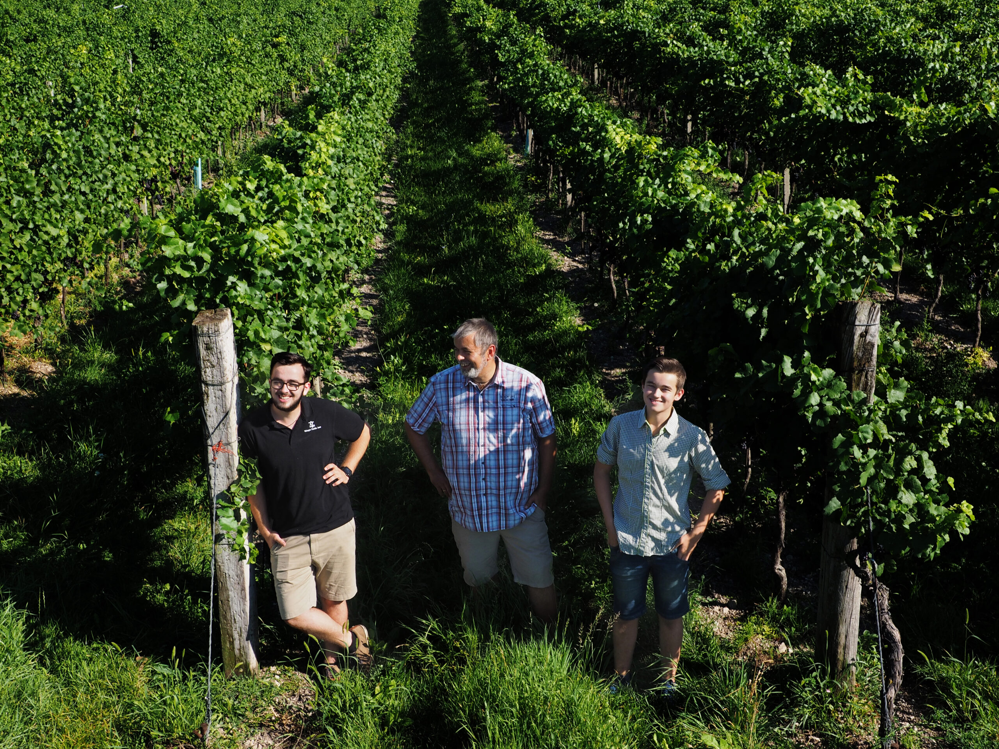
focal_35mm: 44
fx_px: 1270
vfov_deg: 32.9
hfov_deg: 42.9
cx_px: 500
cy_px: 374
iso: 200
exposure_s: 1/250
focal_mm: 22
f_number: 9
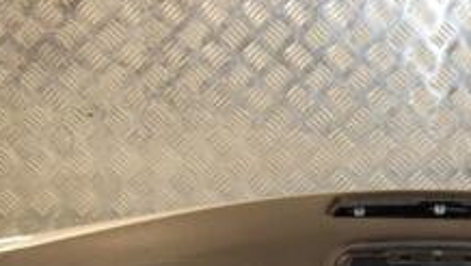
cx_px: 430
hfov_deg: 21.9
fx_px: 1187
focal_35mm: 95
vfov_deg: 12.5
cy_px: 314
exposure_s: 1/160
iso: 800
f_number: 5
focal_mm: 22
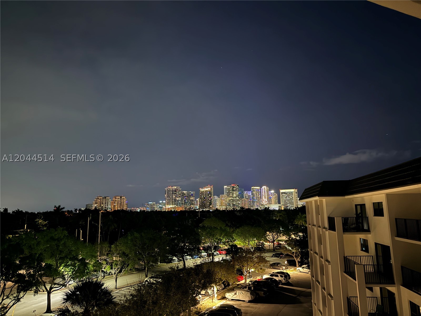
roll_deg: +0.3
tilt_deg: +10.4
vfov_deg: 56.8
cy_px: 158
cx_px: 210
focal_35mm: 24
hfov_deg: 71.6
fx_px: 292
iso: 1600
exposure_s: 1/9
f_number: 1.78
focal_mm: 6.76
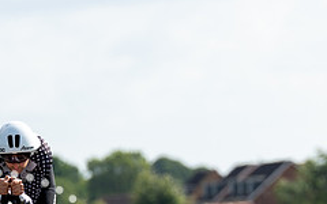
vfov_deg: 1.6
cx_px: 45
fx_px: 7263
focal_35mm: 815
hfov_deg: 2.6
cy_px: 329
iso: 100
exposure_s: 1/1000
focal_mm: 200
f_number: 4
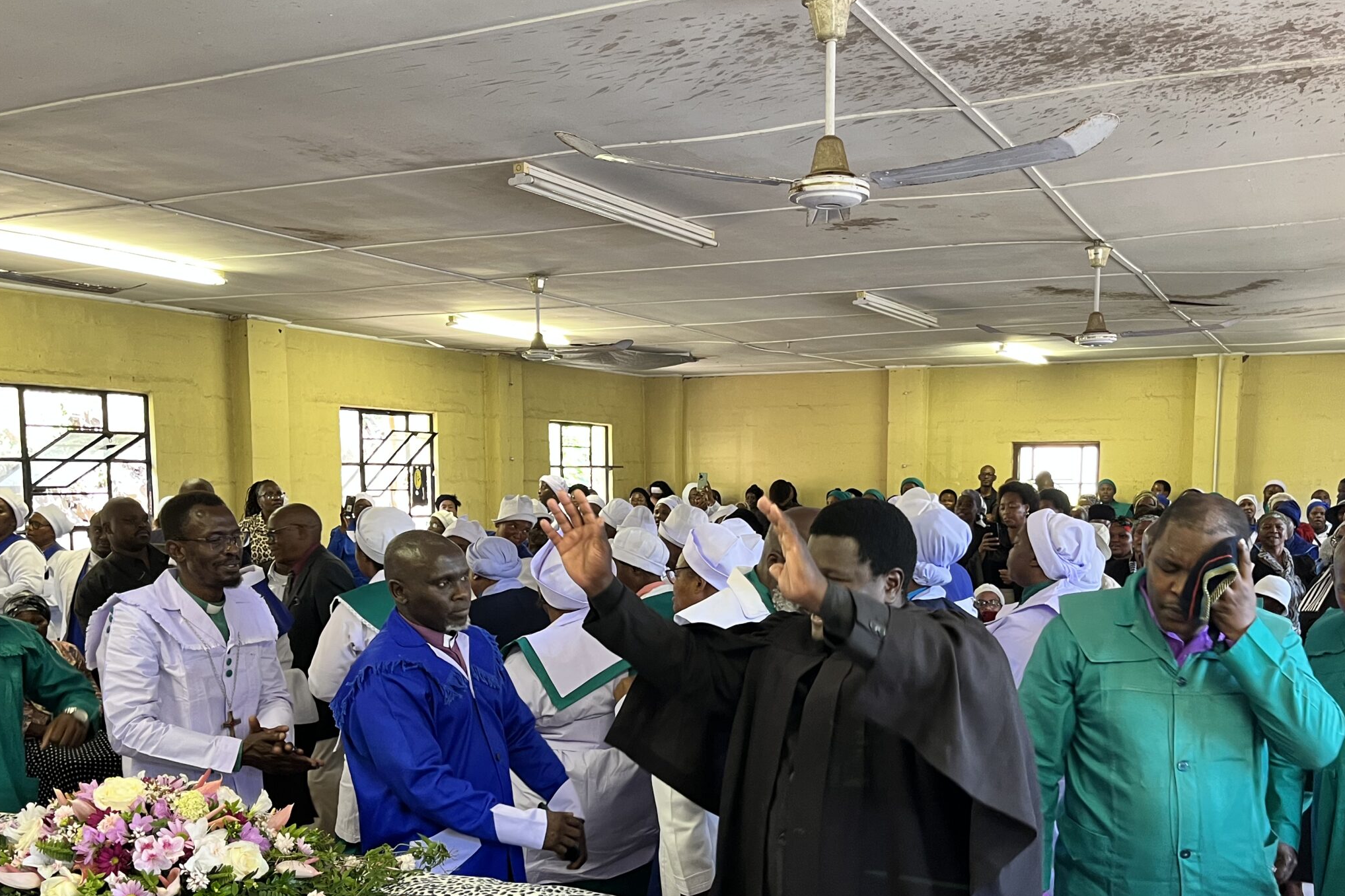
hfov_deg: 55.8
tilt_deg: -6.1
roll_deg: -0.4
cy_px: 629
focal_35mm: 34
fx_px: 1270
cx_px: 701
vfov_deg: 38.2
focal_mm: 5.1
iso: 125
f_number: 1.6
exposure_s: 1/50
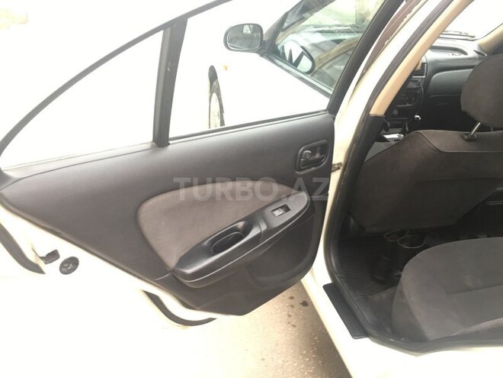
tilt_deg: -31.7
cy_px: 189
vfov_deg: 48.2
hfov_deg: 61.7
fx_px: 421
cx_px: 252
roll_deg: -3.2
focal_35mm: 29
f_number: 2.2
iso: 50
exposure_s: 1/33
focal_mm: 4.15
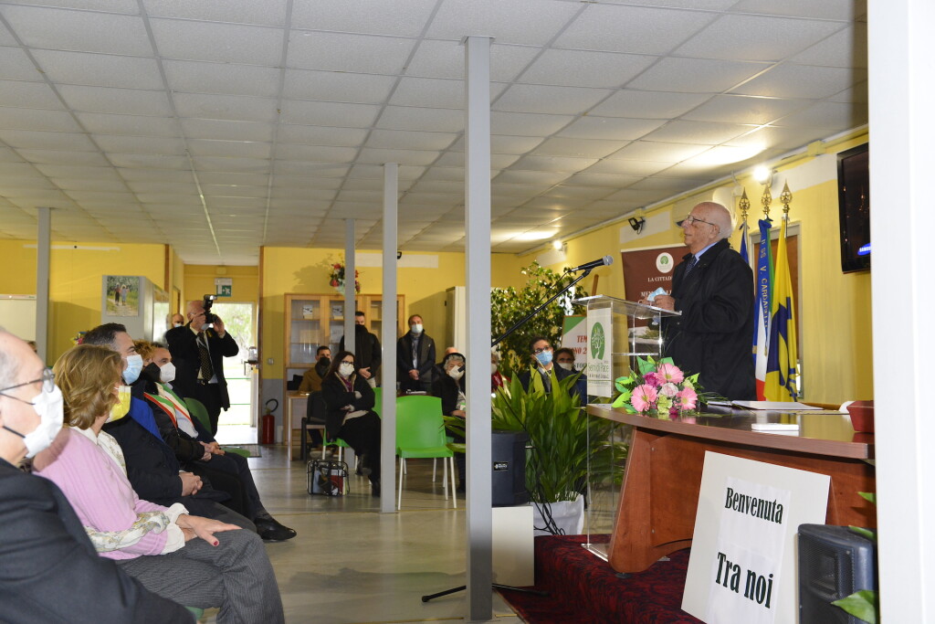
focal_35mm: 38
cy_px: 312
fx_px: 987
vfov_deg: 35.1
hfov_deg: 50.7
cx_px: 468
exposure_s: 1/60
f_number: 5.6
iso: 2800
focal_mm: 38
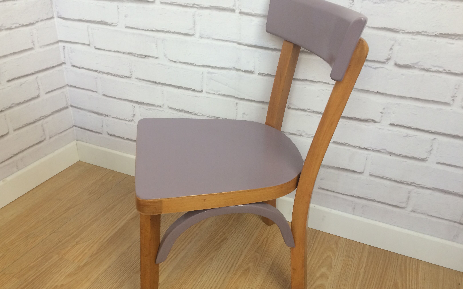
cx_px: 231
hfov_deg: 61.2
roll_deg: -2.0
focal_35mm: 31
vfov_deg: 40.6
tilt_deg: -30.2
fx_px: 391
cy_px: 157
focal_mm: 4.15
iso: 50
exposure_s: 1/33
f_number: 2.2
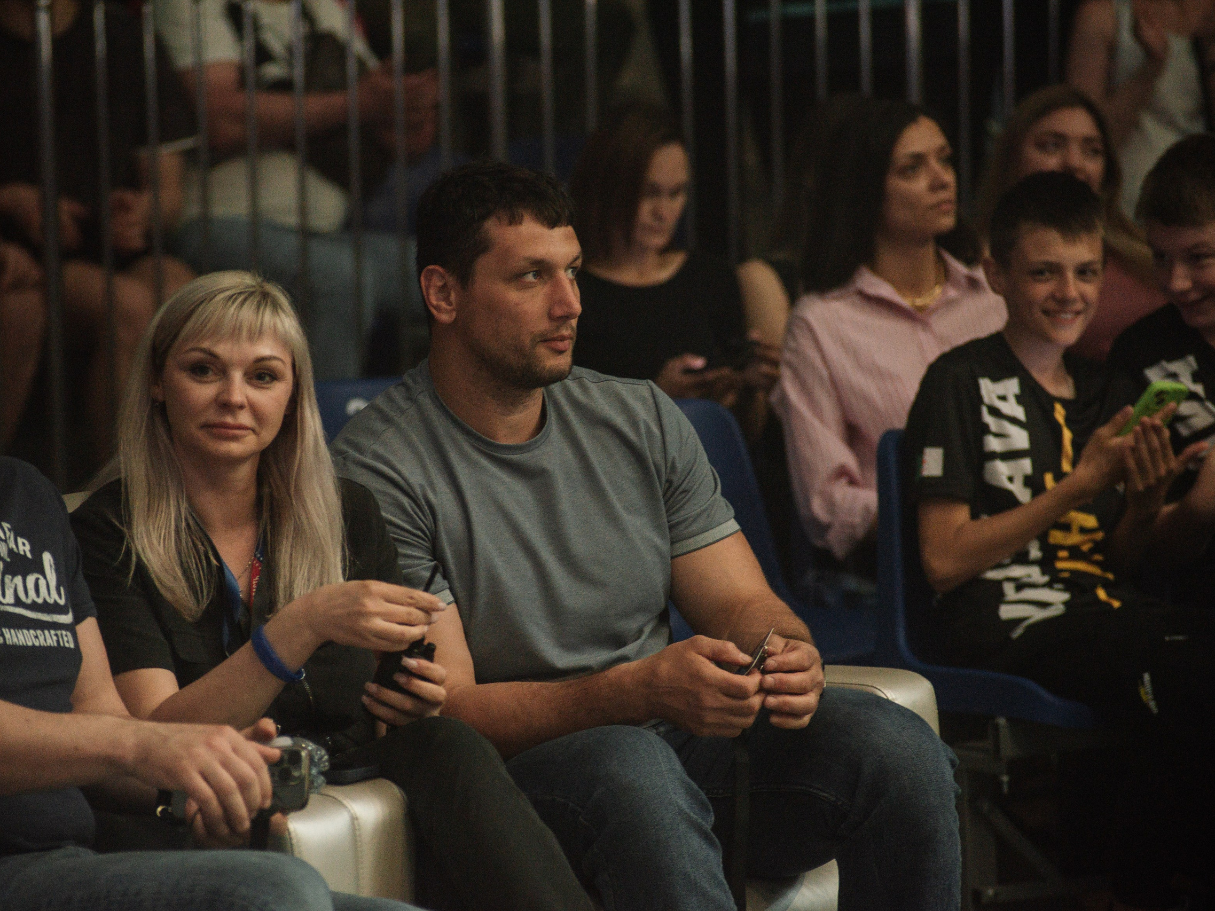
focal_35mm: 184
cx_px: 539
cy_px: 456
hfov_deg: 10.7
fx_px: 6458
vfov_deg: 8.1
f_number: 4
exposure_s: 1/250
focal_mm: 170
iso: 2000
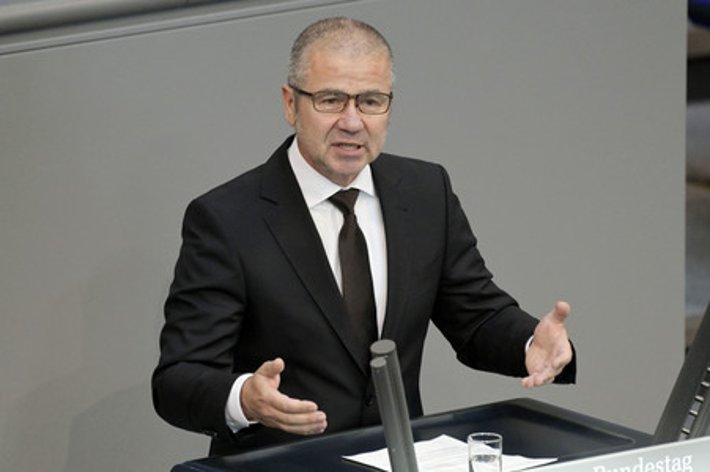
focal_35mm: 420
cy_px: 236
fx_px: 8277
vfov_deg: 3.3
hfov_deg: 4.9
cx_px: 355
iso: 8000
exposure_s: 1/400
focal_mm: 420
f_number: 5.6
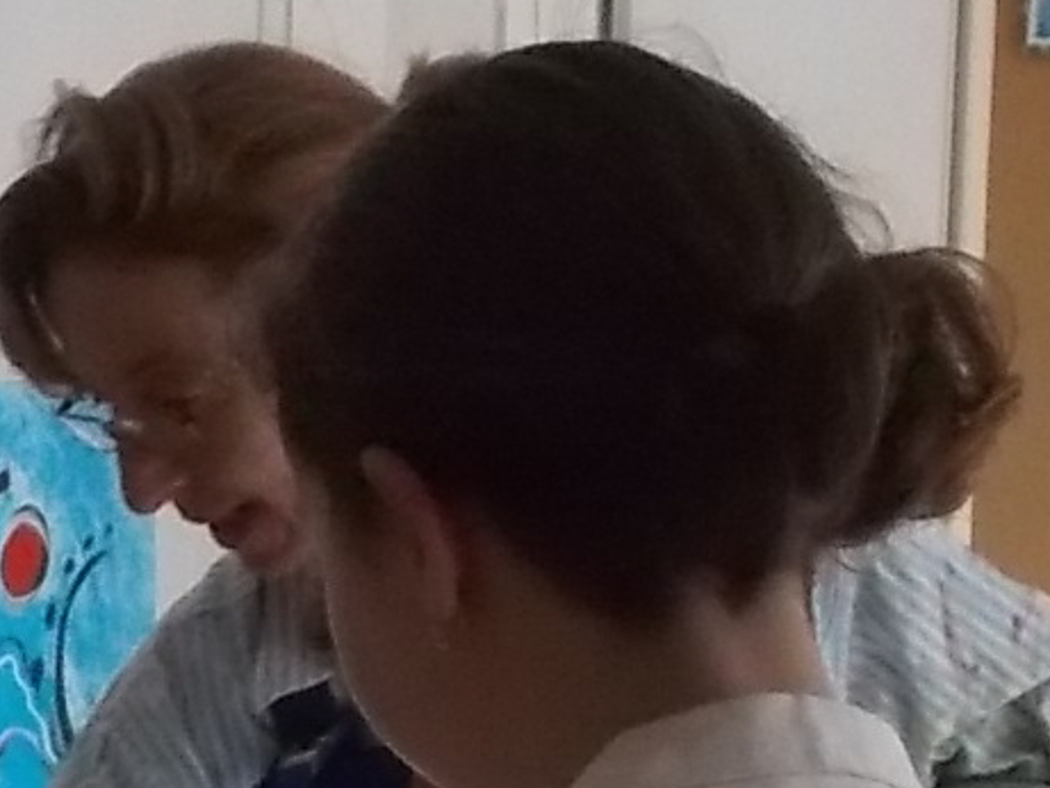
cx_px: -221
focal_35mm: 217
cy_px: 893
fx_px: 6584
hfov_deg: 9.0
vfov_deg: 6.8
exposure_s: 1/160
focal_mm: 7.9
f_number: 4.2
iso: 400
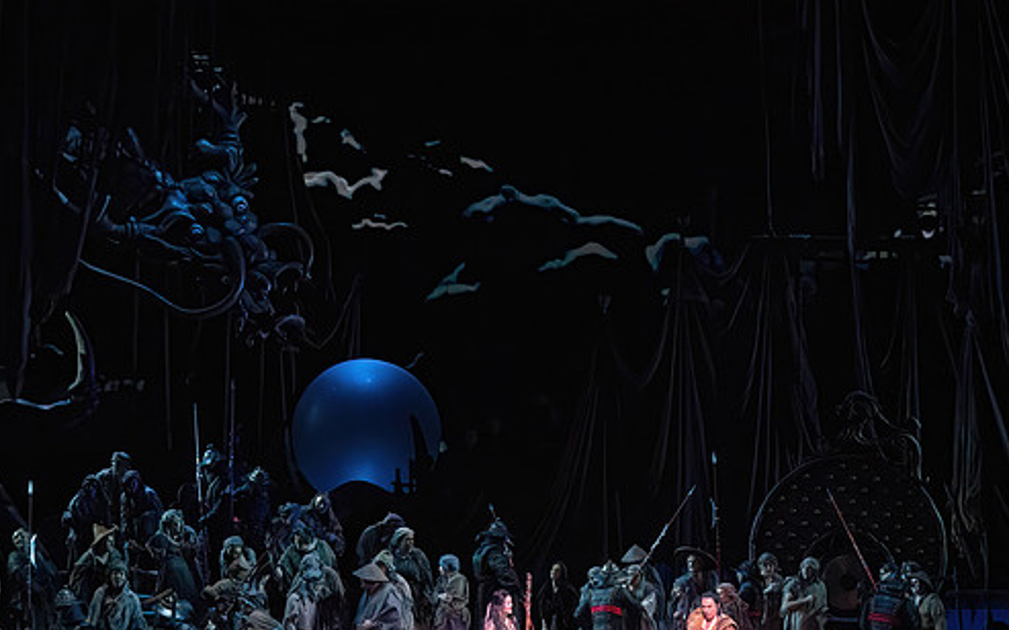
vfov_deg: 15.5
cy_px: 390
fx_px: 2310
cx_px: 471
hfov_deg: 24.6
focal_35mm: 84
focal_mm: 70
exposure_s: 1/320
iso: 20000
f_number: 9
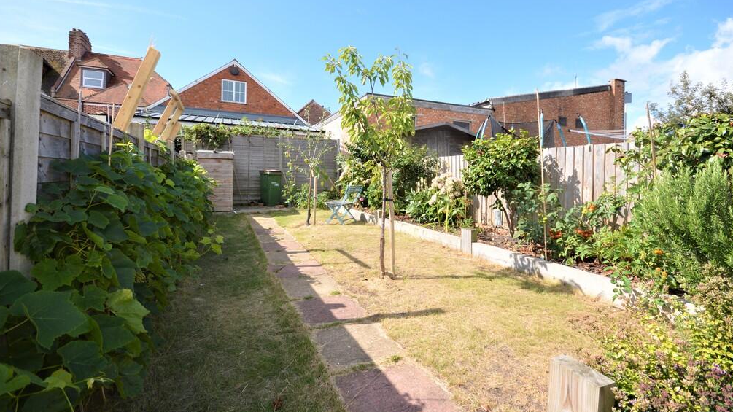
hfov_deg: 99.4
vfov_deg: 66.8
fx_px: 311
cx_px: 368
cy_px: 181
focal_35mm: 16
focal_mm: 10
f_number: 6.3
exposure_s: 1/160
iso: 100
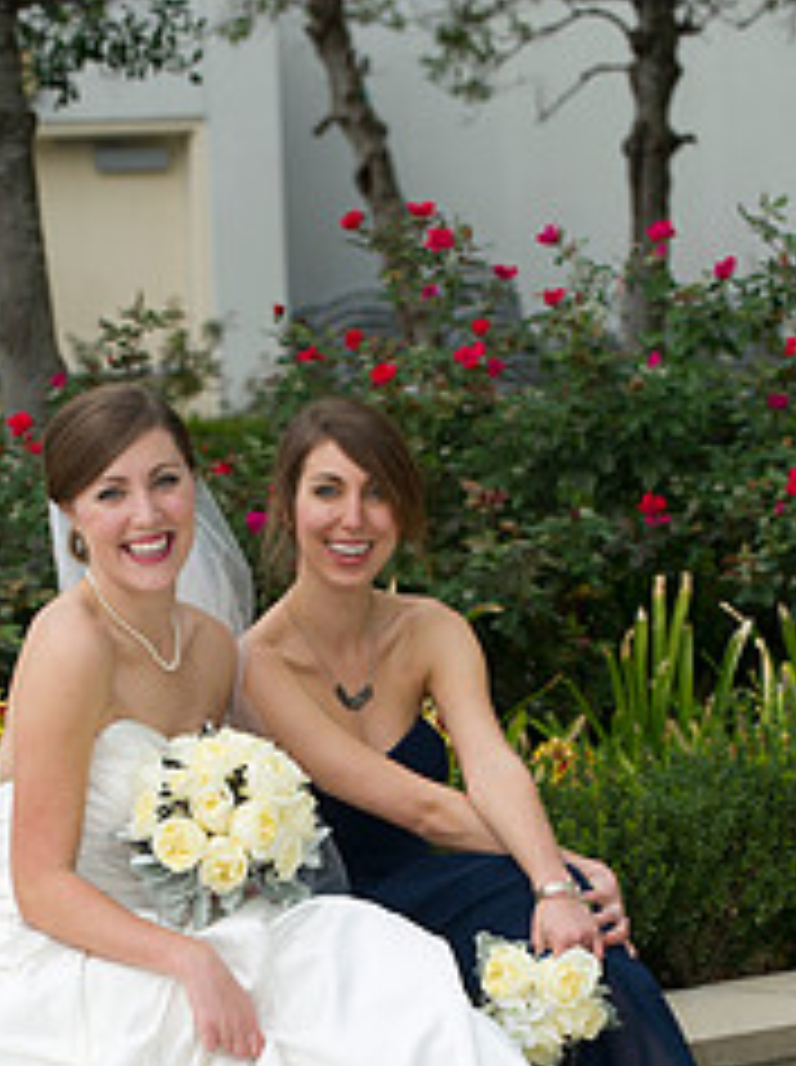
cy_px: 954
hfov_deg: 8.3
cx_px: 299
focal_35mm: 179
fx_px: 5503
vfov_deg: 11.0
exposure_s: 1/200
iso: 200
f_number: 4.5
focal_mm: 98
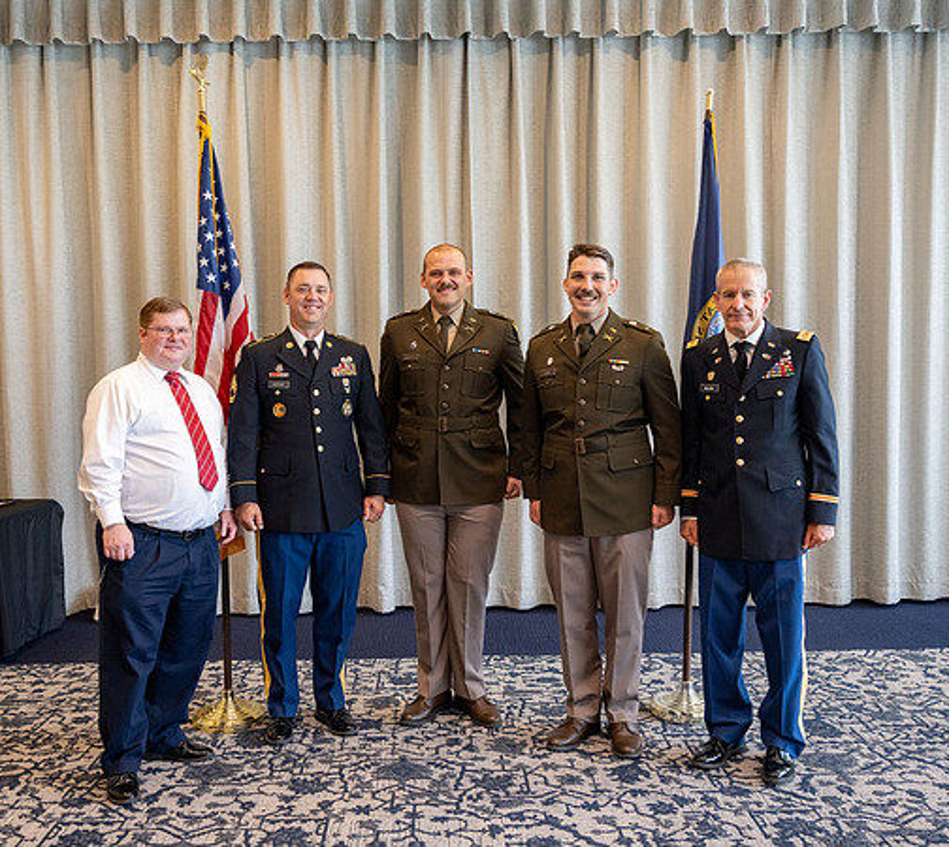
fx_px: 950
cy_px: 423
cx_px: 449
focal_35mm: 32
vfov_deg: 48.1
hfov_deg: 53.1
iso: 500
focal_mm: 26.5
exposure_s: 1/125
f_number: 4
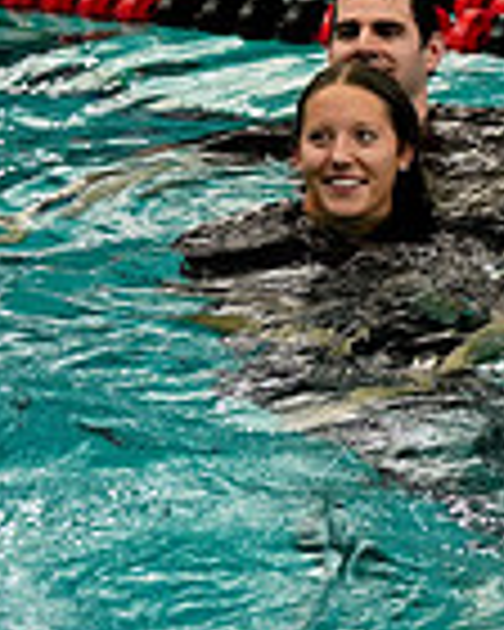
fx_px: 4288
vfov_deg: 8.4
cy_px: 254
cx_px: 1287
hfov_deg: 6.4
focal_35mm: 230
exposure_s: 1/500
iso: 1600
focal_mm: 59
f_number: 2.8
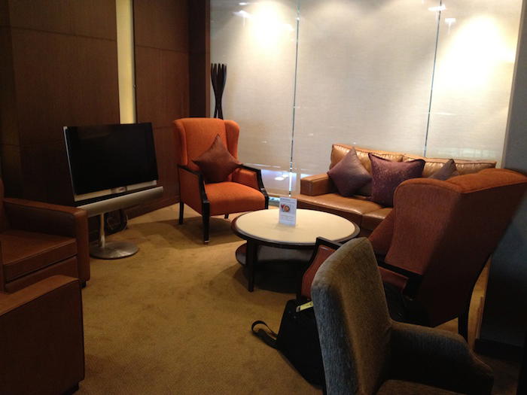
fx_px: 533
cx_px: 264
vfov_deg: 40.7
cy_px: 198
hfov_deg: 52.6
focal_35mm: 35
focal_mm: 4.28
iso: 250
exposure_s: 1/20
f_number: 2.4
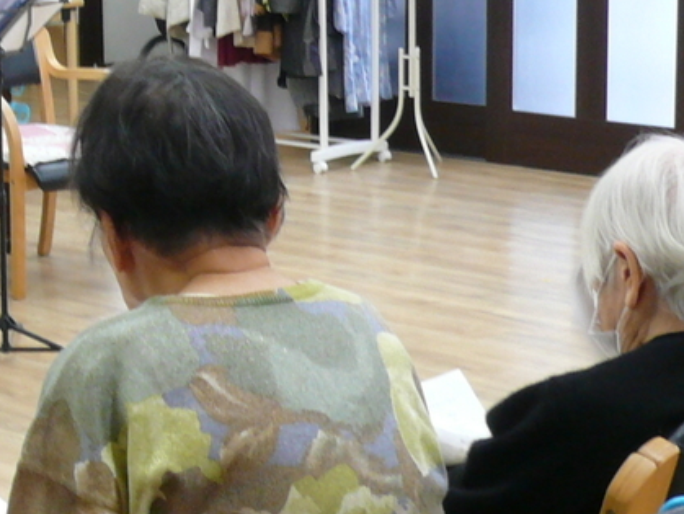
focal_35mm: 103
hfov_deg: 18.8
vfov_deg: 14.4
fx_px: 2037
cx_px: 119
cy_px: 258
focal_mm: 4.9
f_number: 2.9
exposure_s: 1/25
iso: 100
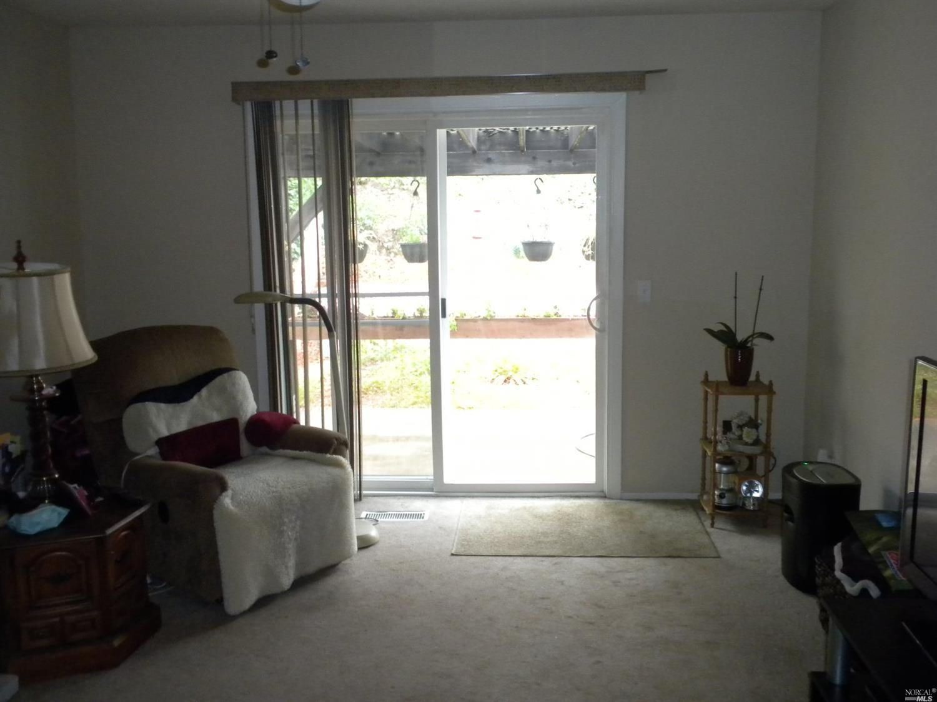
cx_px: 468
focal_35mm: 37
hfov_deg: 50.2
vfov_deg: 38.6
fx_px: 1001
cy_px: 351
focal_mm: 6.6
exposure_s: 1/49.5
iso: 400
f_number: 3.5
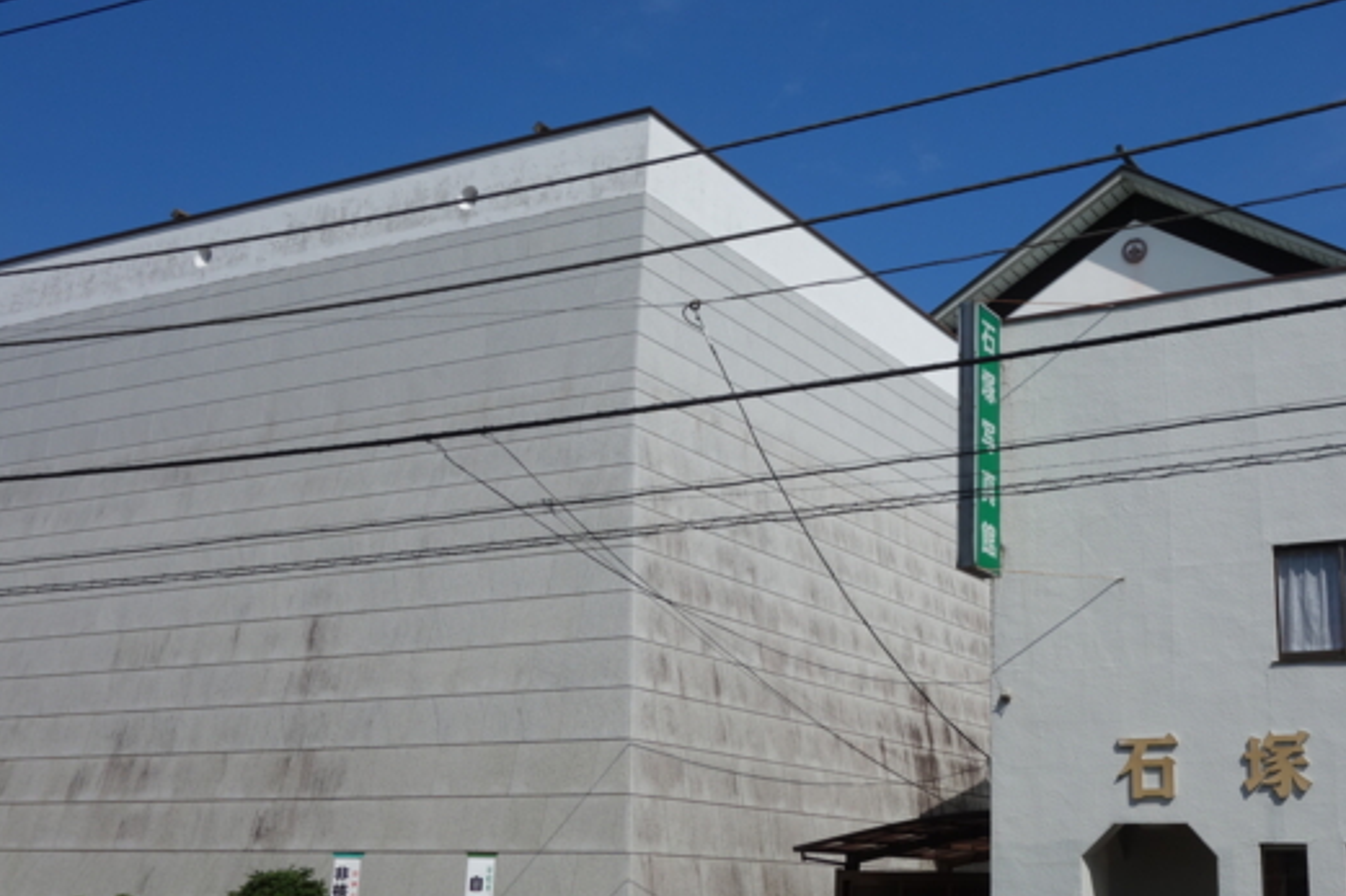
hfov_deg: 44.8
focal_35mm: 43
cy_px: 469
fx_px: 1607
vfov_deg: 31.2
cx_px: 886
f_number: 7.1
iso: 125
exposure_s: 1/800
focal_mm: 10.4
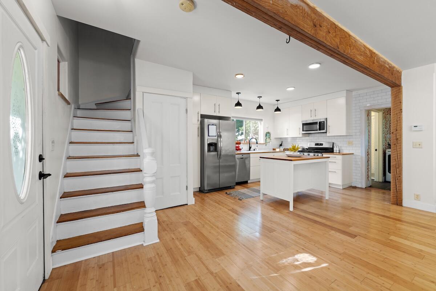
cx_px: 218
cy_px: 146
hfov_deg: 104.3
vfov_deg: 81.2
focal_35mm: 14
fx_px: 170
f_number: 6.3
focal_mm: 14
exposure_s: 1/4
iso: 100
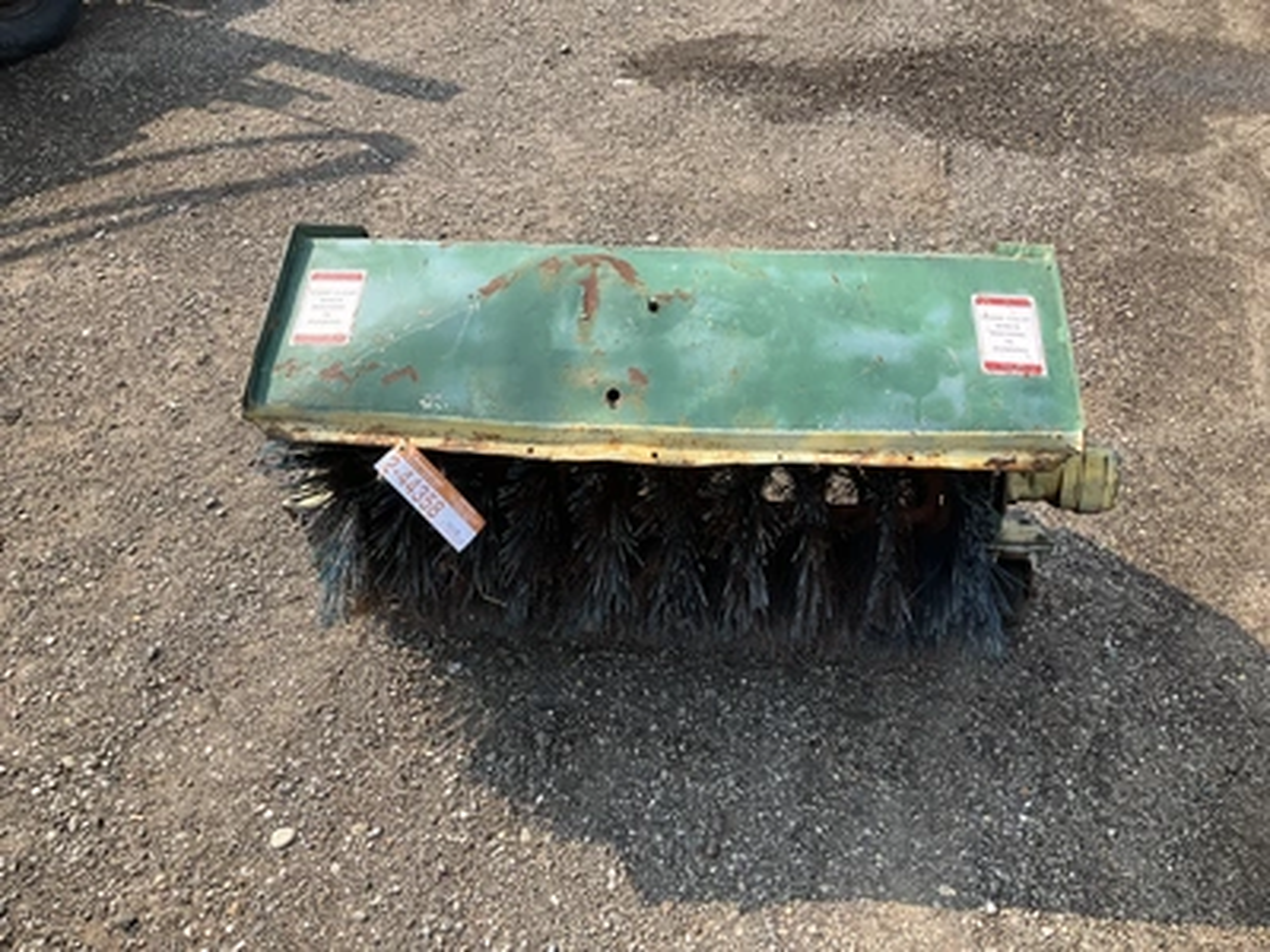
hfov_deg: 61.7
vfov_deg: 48.2
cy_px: 476
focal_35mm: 29
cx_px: 635
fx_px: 1064
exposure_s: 1/842
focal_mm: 3
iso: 25
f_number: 1.8
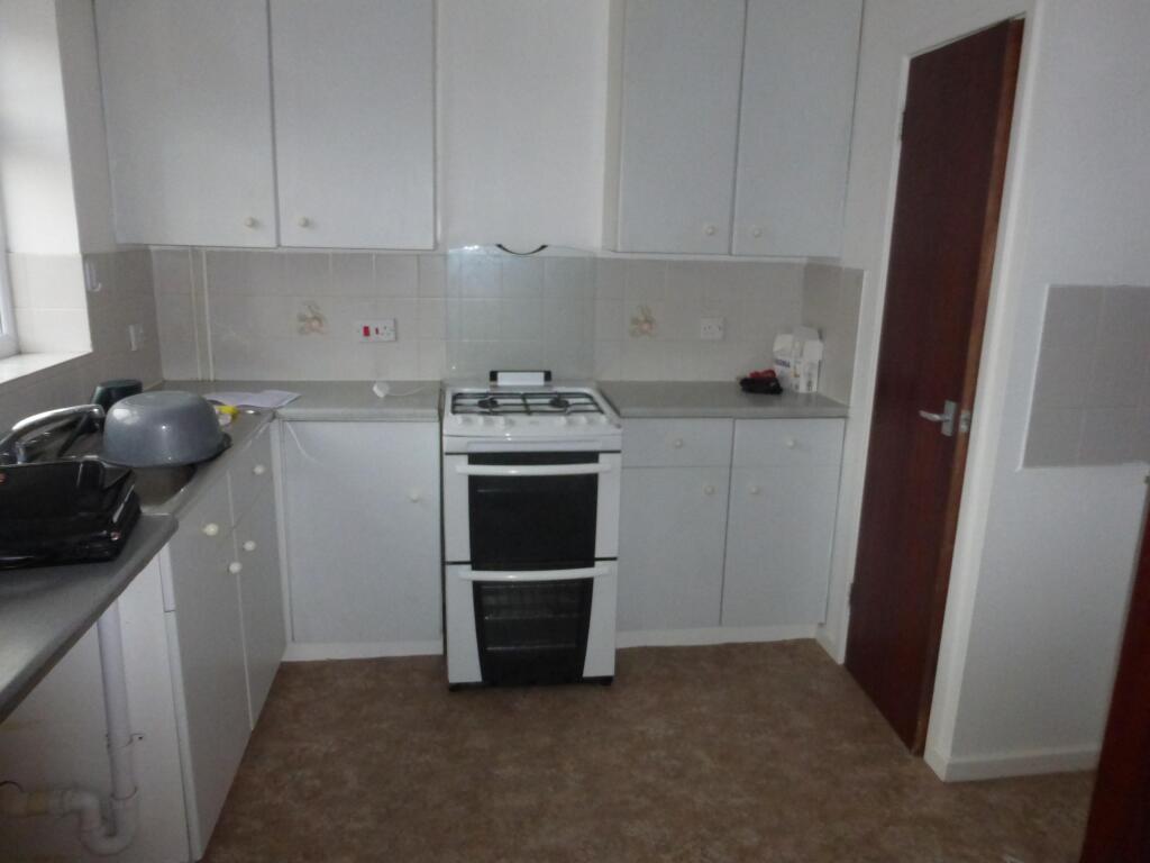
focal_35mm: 25
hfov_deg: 69.4
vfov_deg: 54.9
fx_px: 831
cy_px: 432
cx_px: 575
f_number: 3.3
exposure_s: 1/250
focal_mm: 4.3
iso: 800
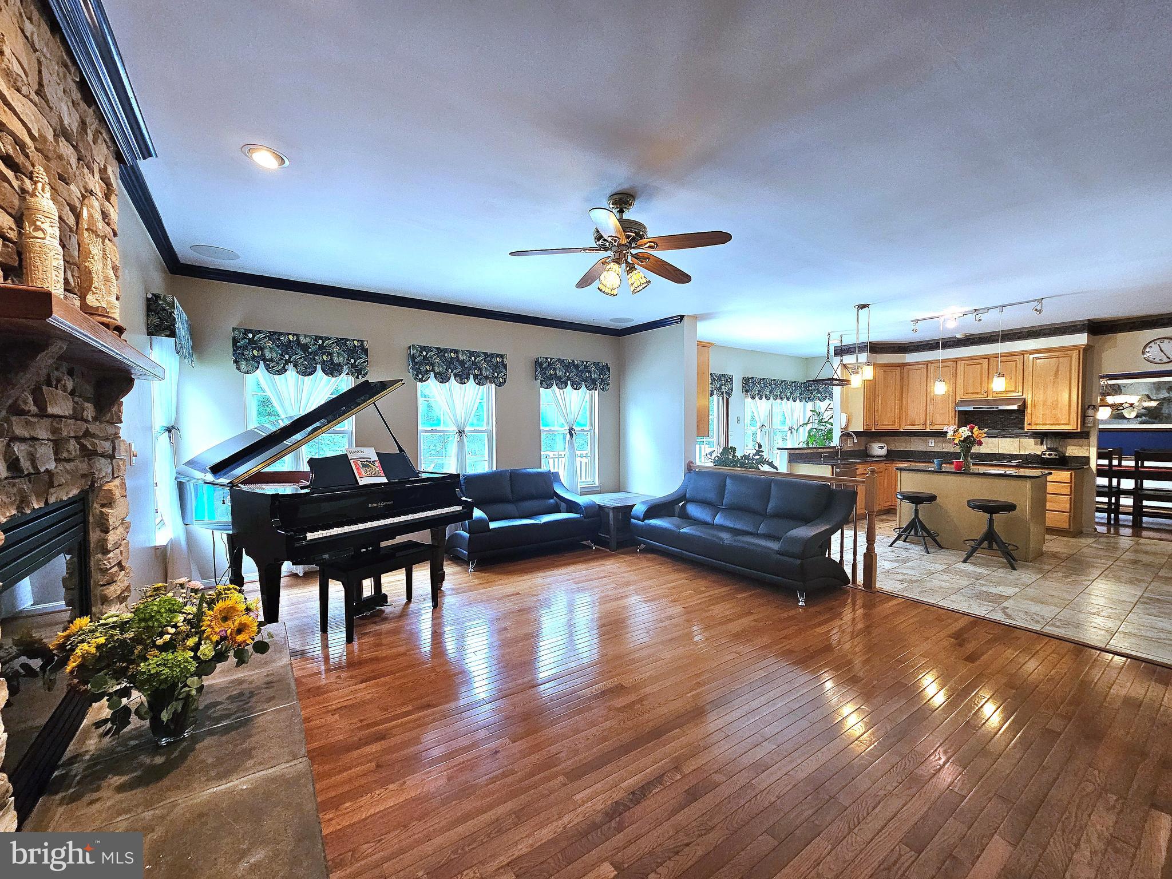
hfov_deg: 106.2
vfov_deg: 89.9
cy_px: 440
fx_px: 440
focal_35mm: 13
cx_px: 586
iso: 200
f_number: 2.2
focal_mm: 2.2
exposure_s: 1/60.2
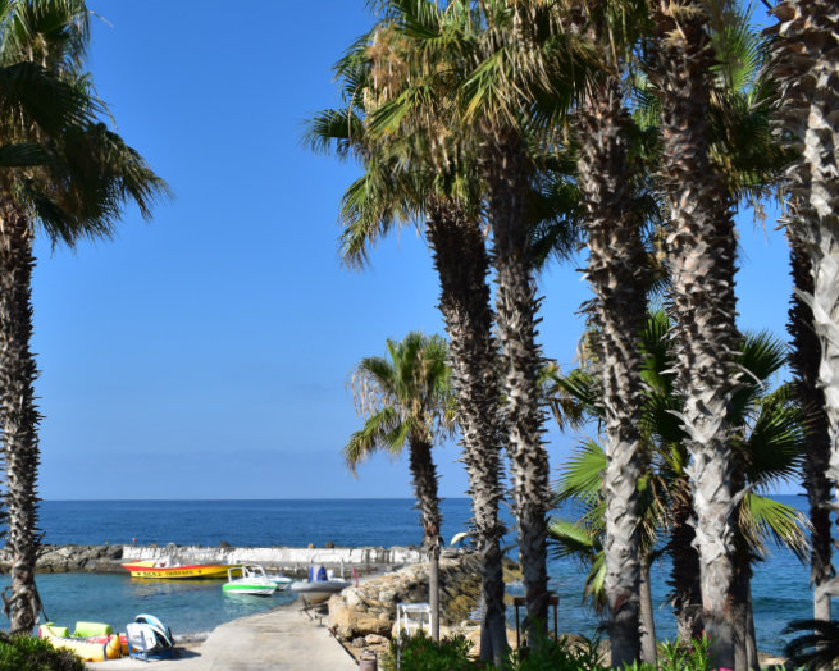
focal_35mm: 44
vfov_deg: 34.0
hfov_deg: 41.3
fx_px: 1093
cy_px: 409
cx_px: 261
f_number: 11
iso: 320
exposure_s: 1/500
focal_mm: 20
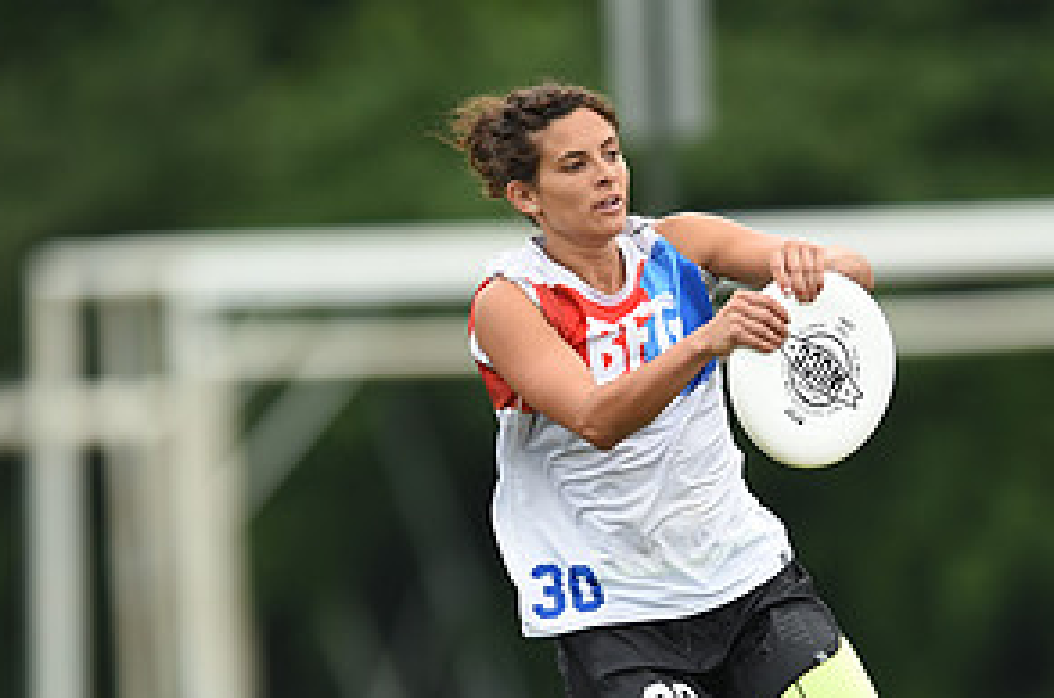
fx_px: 23138
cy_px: 606
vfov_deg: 1.7
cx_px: 644
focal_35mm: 792
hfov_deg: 2.6
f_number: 2.8
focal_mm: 400
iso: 320
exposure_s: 1/1600
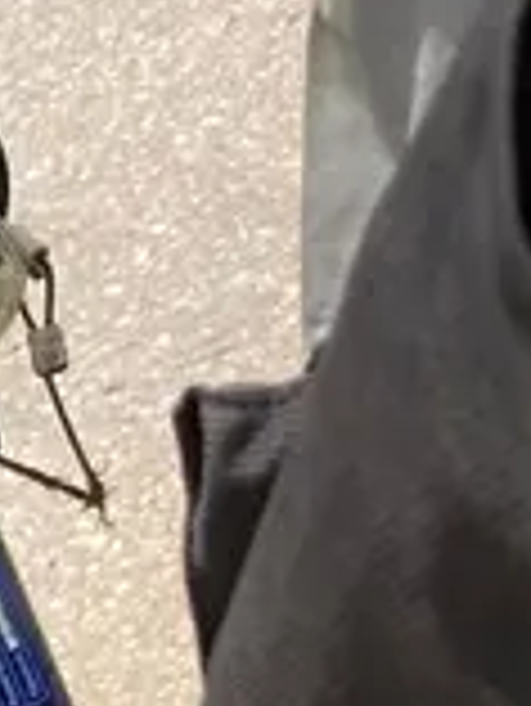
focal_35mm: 131
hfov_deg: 10.1
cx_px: -675
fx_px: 2676
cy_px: 578
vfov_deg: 14.9
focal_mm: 3.99
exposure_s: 1/1779
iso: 20
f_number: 1.8
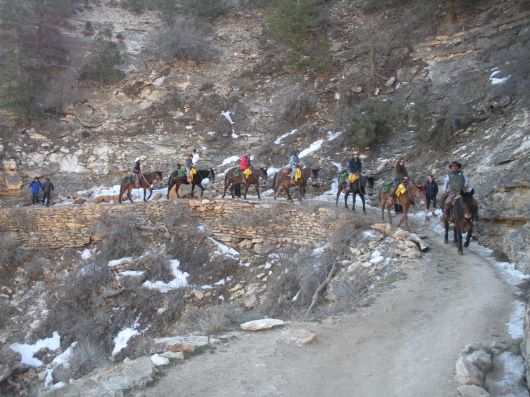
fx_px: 551
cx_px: 265
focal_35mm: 36
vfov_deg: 39.7
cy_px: 198
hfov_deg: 51.4
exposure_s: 1/59.1
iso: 75
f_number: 3.5
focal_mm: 6.3
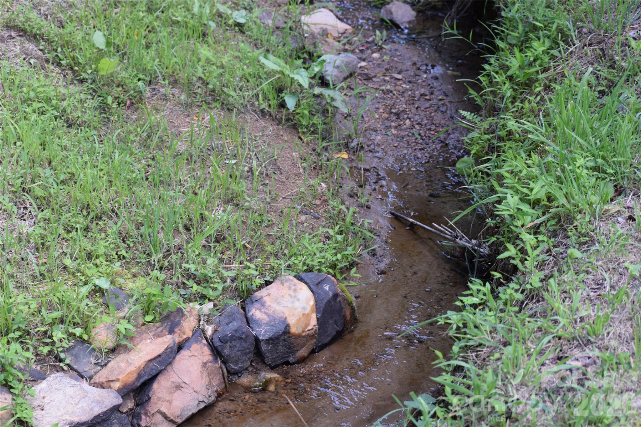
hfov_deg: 24.6
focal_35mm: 82
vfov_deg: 16.6
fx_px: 1469
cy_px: 214
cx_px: 320
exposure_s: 1/125
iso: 400
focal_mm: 55
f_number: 5.6
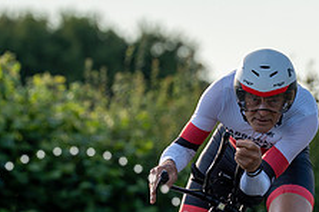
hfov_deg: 3.3
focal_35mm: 623
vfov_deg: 2.2
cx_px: 200
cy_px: 144
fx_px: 5512
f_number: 4
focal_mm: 194
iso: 125
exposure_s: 1/1000
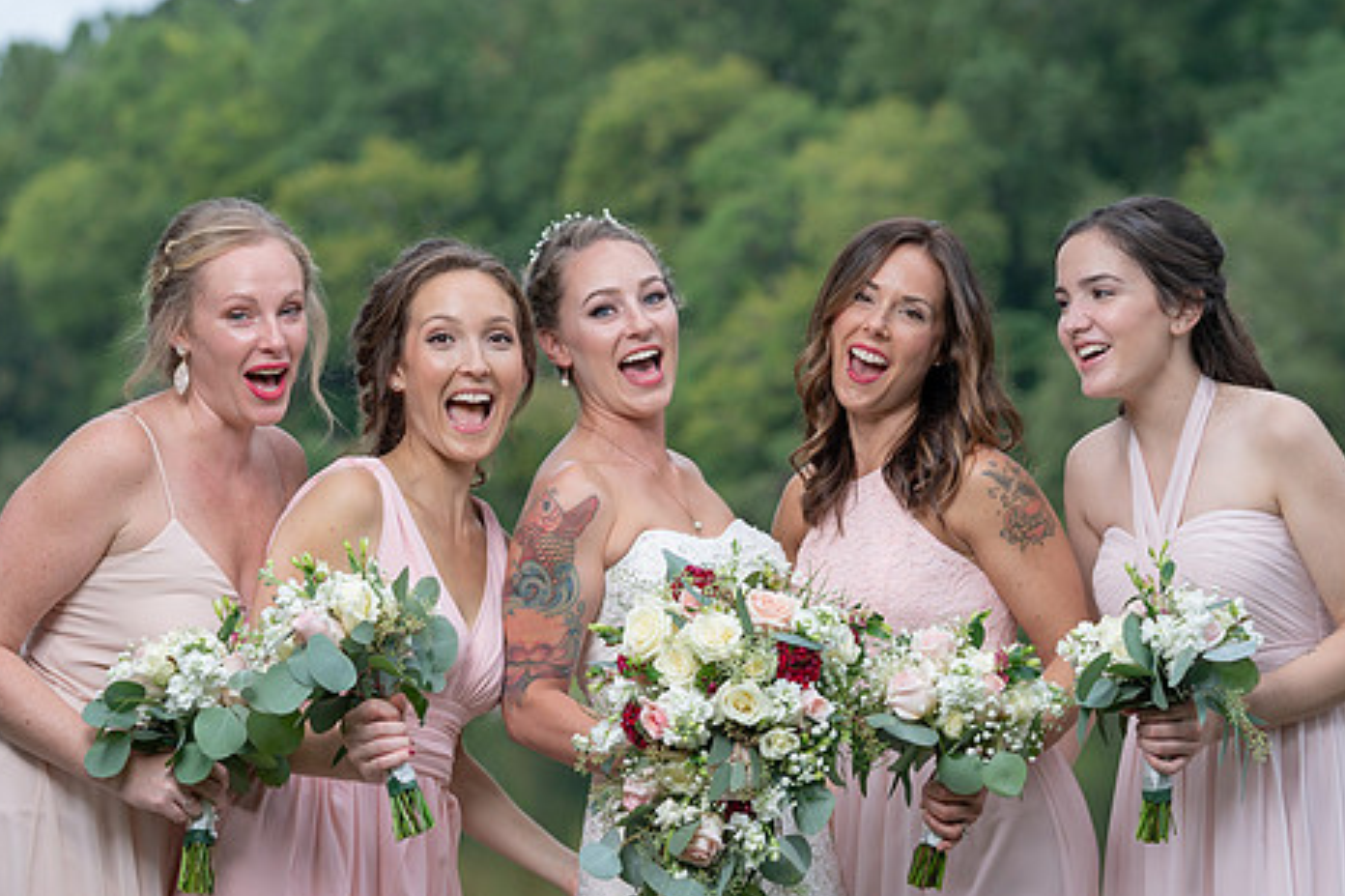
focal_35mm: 123
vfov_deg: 11.1
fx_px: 4594
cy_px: 510
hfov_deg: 16.7
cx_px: 682
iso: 100
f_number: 4
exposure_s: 1/250
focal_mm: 95
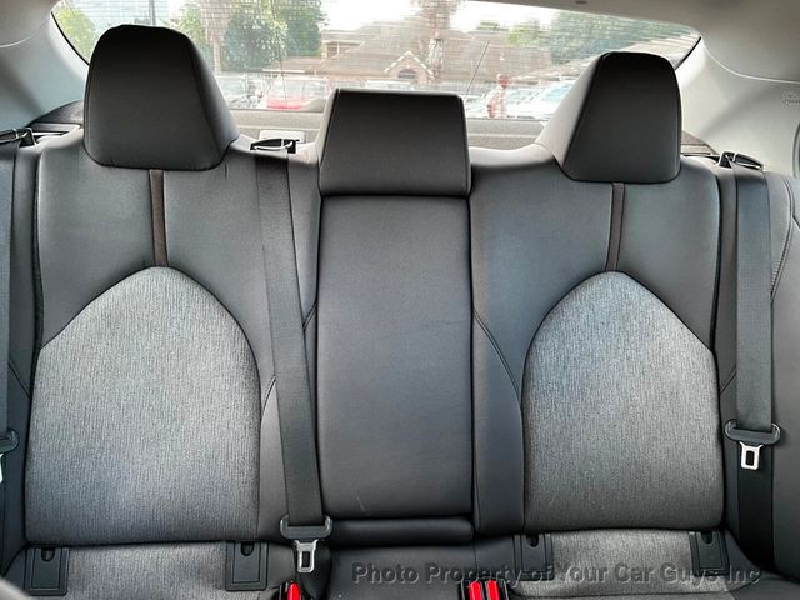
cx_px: 400
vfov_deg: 53.1
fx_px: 601
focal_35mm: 26
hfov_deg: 67.3
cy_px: 300
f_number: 1.6
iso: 250
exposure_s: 1/60
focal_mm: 5.1
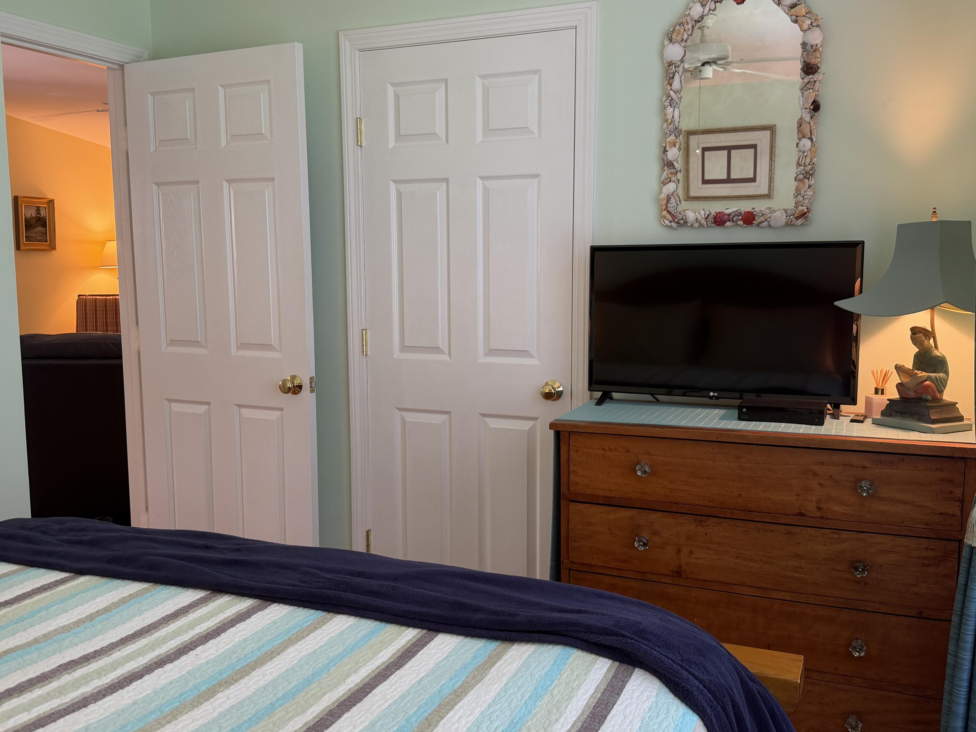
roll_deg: +0.4
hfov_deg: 71.6
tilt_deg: -7.6
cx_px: 488
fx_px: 677
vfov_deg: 56.8
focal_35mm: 24
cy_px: 366
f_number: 1.78
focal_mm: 6.76
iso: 125
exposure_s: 1/60
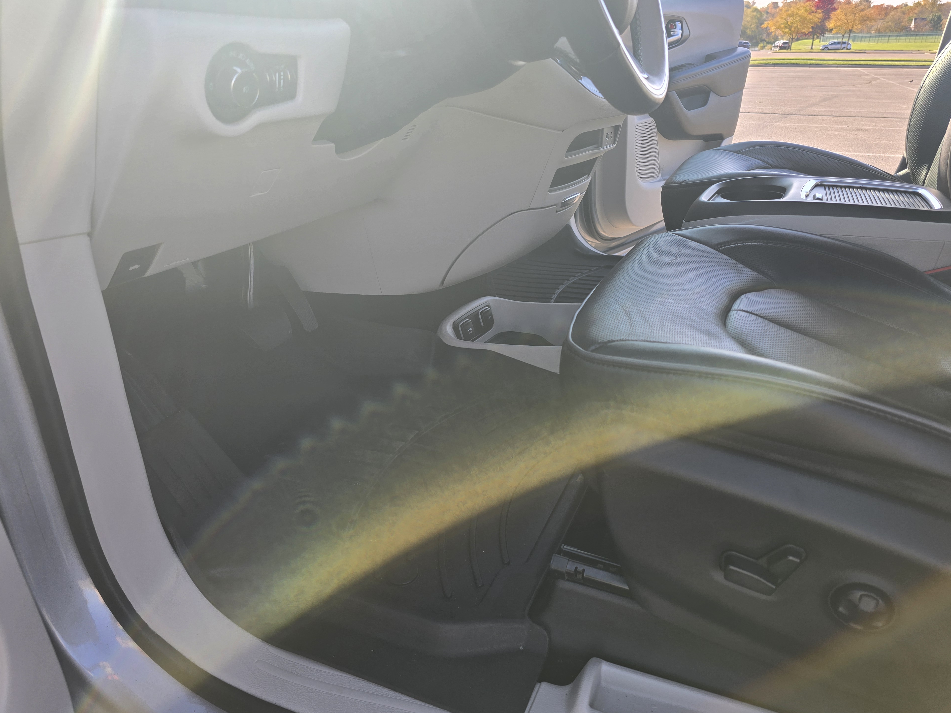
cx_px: 487
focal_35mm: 24
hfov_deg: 71.6
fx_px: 659
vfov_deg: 56.8
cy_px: 350
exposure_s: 1/180
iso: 16
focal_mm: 6.3
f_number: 1.7
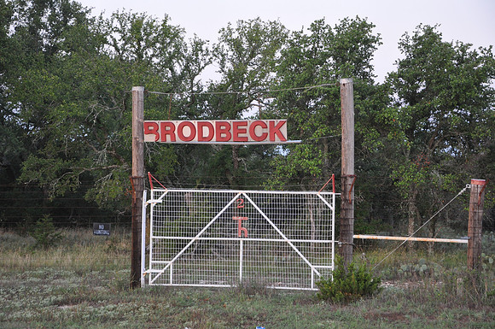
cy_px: 164
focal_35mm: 87
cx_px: 248
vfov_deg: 15.7
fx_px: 1195
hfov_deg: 23.4
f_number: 5
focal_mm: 58
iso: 800
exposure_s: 1/40
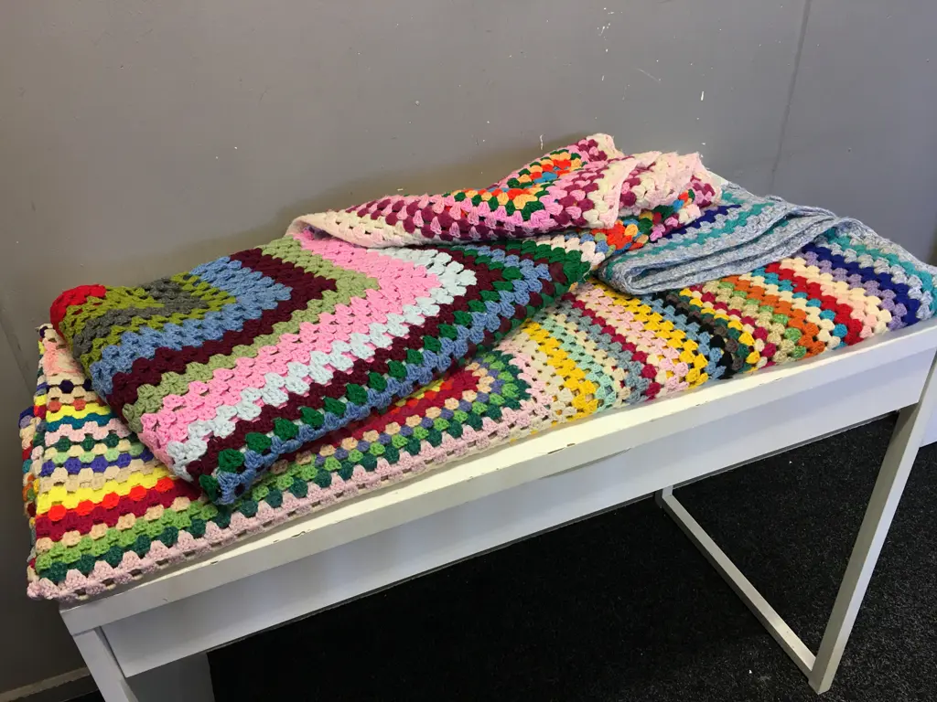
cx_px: 468
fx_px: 785
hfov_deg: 61.7
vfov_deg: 48.2
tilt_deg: -31.7
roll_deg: +2.5
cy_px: 351
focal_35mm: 29
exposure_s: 1/33
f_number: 2.2
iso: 50
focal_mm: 4.15
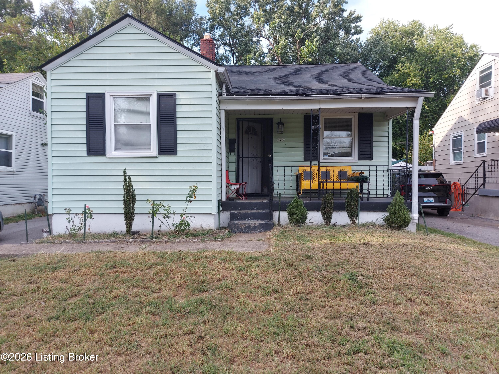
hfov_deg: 71.6
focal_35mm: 24
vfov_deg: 56.8
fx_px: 346
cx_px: 250
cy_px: 187
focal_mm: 5.23
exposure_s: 1/272
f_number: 1.8
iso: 32
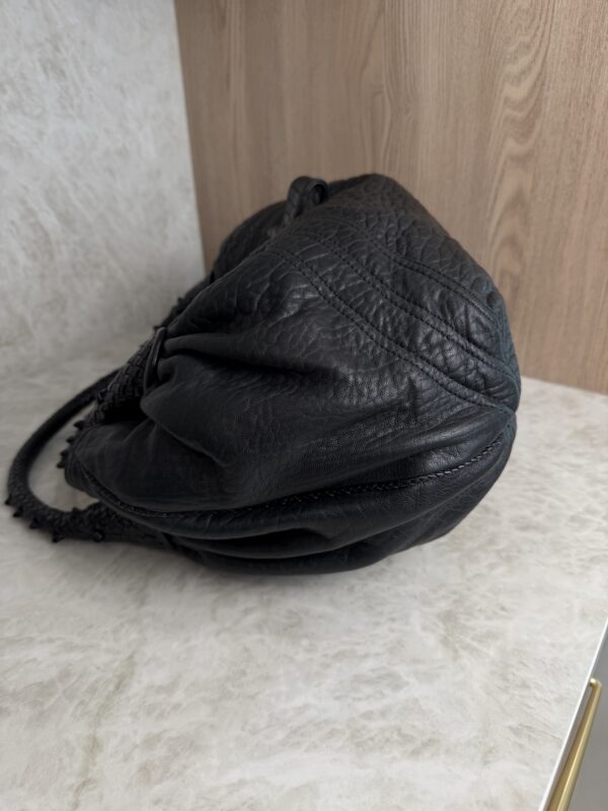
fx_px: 562
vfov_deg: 71.6
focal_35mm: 24
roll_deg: +0.9
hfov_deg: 56.8
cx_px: 304
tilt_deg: -28.4
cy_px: 406
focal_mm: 6.76
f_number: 1.78
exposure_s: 1/150
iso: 64
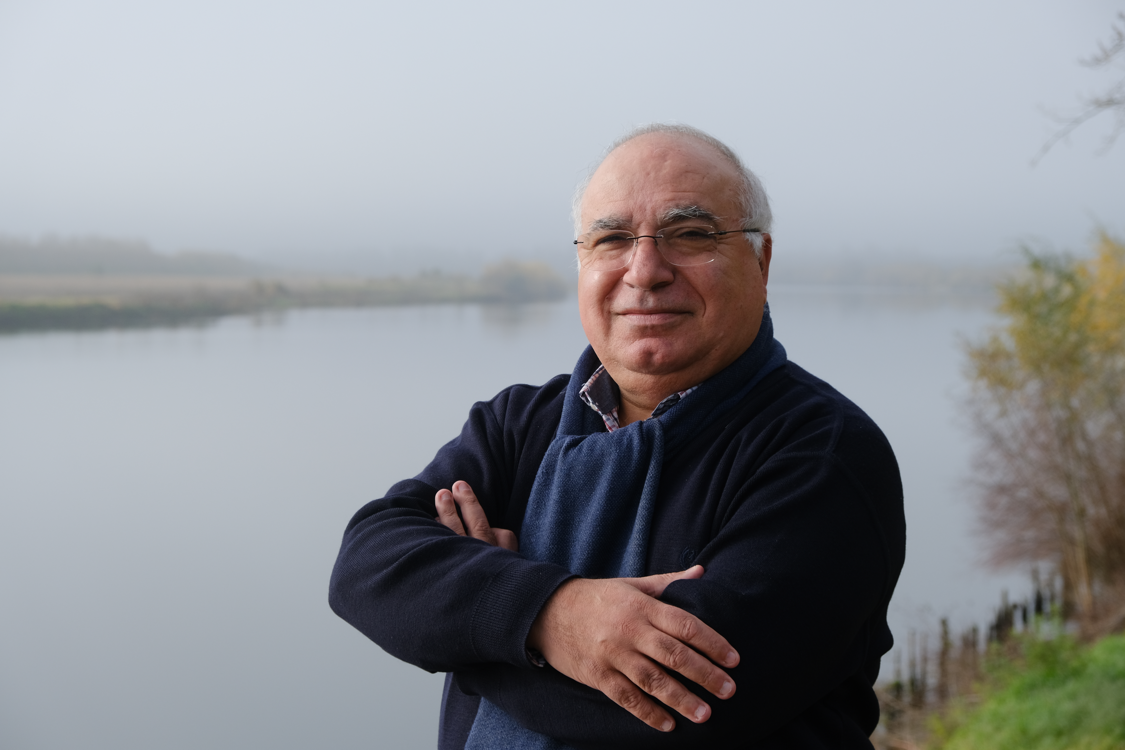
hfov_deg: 29.2
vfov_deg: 19.7
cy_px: 375
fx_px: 2156
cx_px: 562
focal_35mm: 69
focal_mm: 46.3
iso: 320
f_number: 5.6
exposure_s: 1/1000
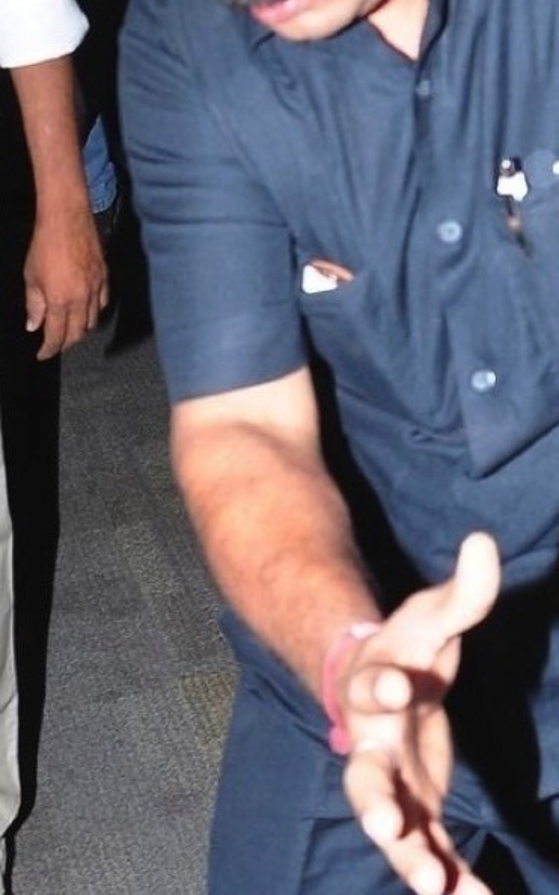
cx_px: 306
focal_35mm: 98
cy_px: -26
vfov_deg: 20.5
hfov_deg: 13.4
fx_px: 2379
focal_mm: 21
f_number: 5
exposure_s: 1/160
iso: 400
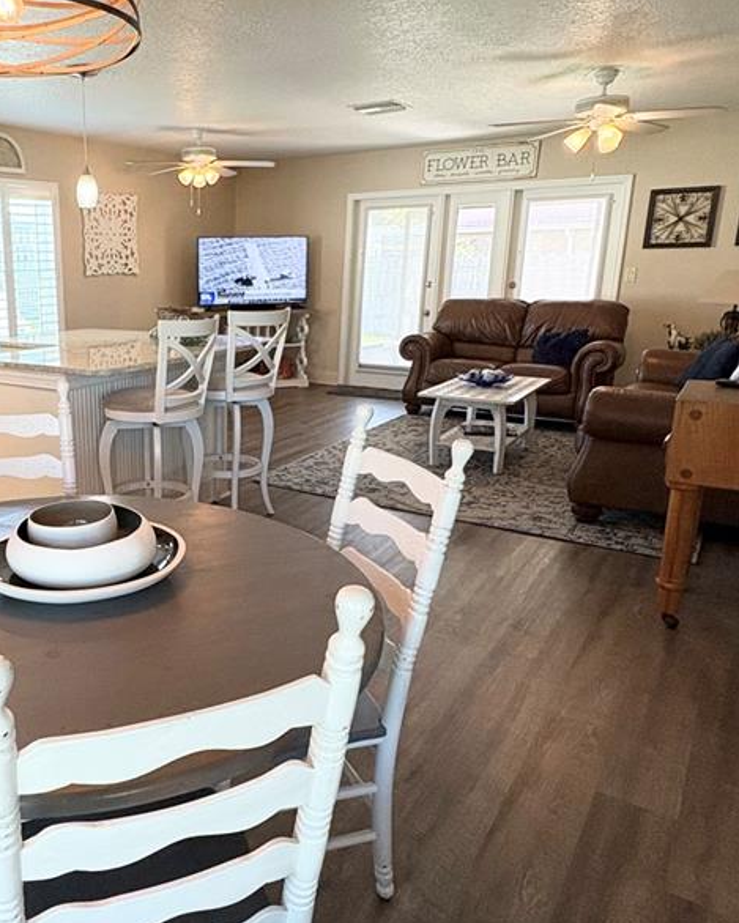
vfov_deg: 62.2
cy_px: 465
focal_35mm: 28
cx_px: 164
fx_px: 765
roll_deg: +1.1
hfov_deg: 49.0
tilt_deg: -13.5
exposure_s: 1/120
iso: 250
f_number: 2.2
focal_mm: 2.22
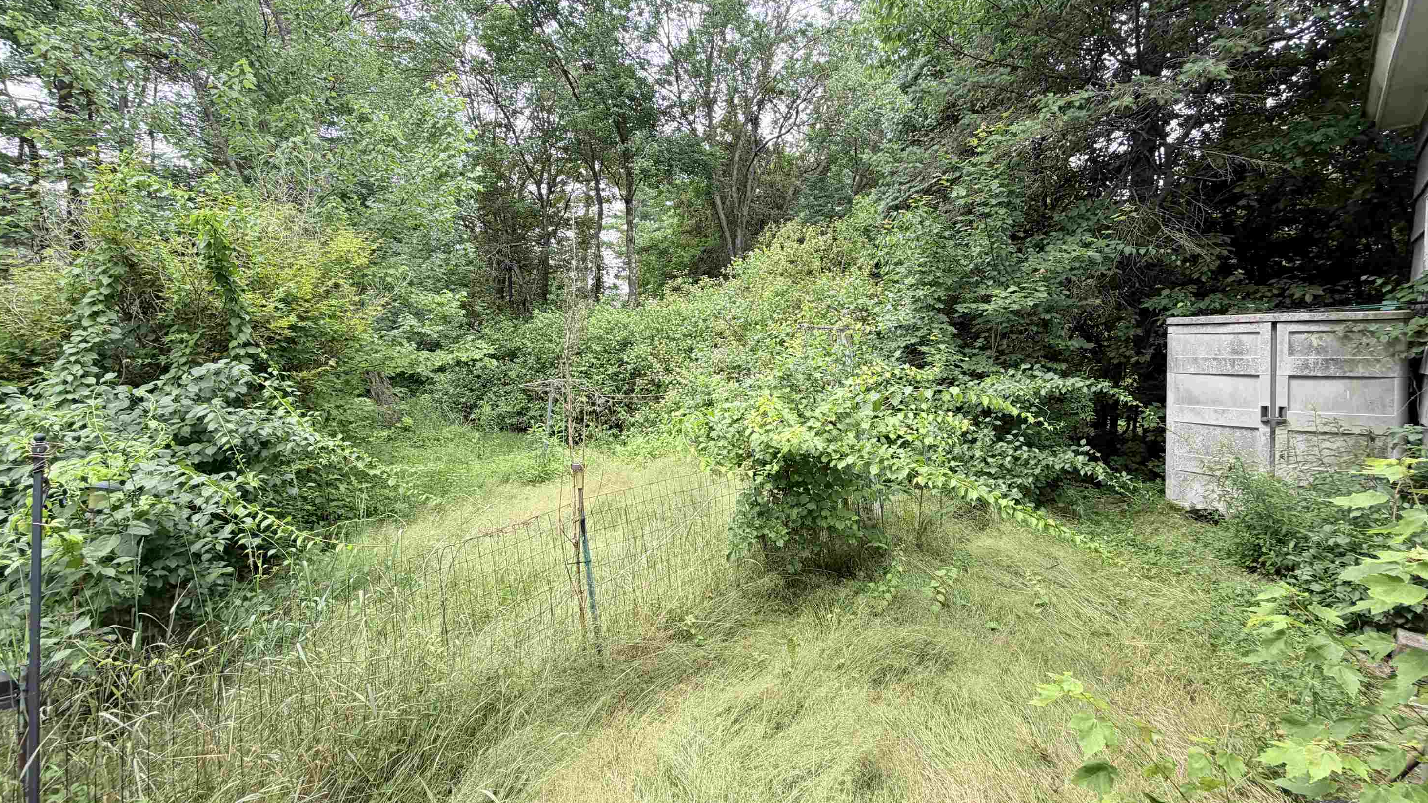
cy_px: 363
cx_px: 712
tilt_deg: -2.4
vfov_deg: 66.9
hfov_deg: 99.4
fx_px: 606
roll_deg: +1.0
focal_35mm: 16
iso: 40
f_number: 2.2
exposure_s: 1/233
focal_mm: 2.22
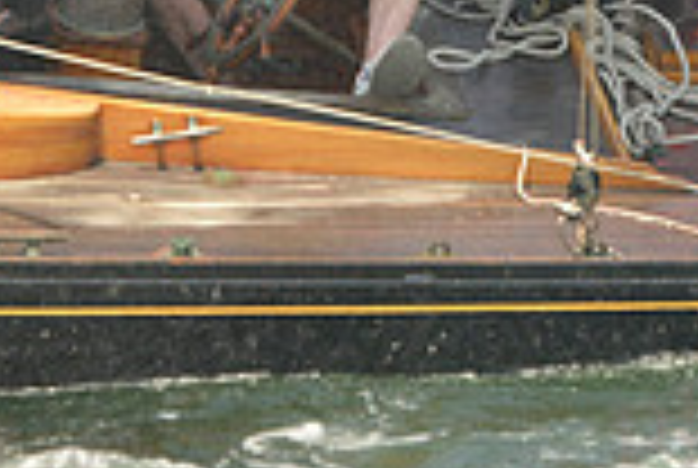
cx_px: 378
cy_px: -250
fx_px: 10529
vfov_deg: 2.5
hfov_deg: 3.8
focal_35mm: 542
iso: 200
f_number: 5
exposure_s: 1/1250
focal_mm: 145
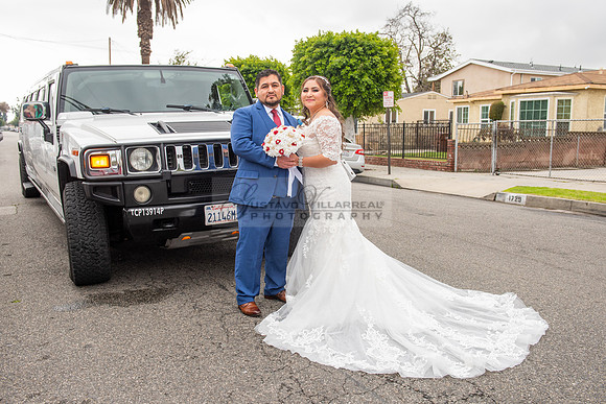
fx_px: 593
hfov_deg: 54.1
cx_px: 295
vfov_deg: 37.6
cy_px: 207
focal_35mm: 35
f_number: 5.6
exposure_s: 1/200
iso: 500
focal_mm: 32
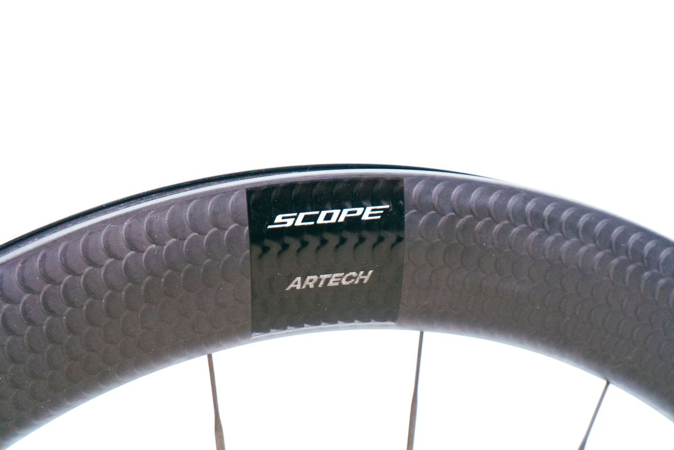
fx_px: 1310
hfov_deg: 28.8
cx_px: 337
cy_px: 225
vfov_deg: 19.5
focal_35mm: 70
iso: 6400
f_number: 7.1
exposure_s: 1/125
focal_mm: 70
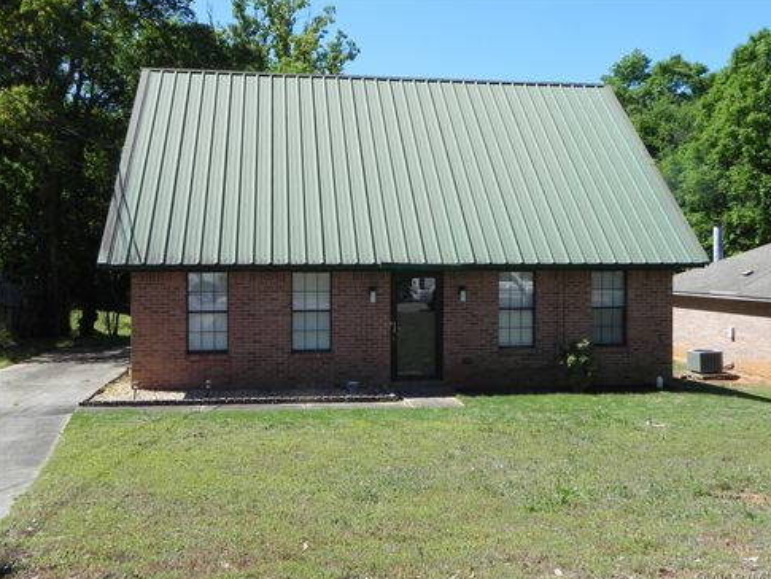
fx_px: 757
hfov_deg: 53.9
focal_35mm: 34
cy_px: 295
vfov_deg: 41.8
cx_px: 393
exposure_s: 1/292
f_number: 6.3
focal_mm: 5.9
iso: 160
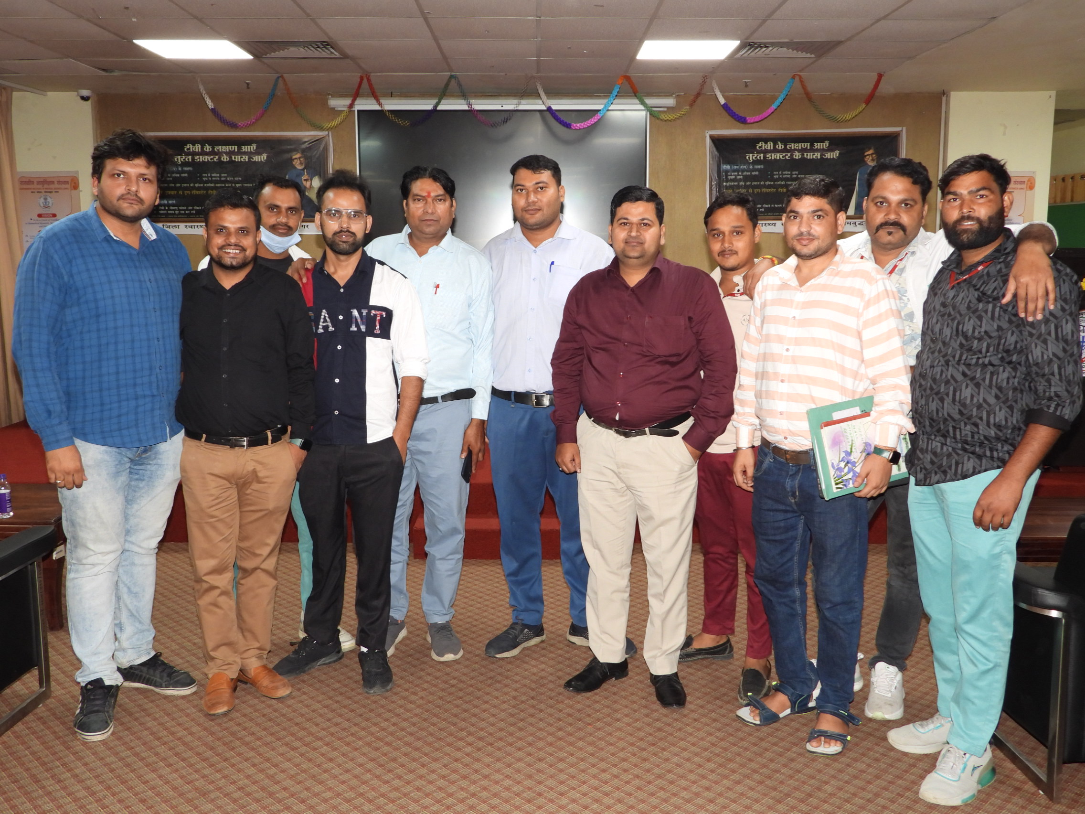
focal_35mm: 32
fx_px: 1003
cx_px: 542
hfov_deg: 56.8
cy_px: 407
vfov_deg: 44.2
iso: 200
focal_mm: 5.8
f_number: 3.2
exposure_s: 1/30
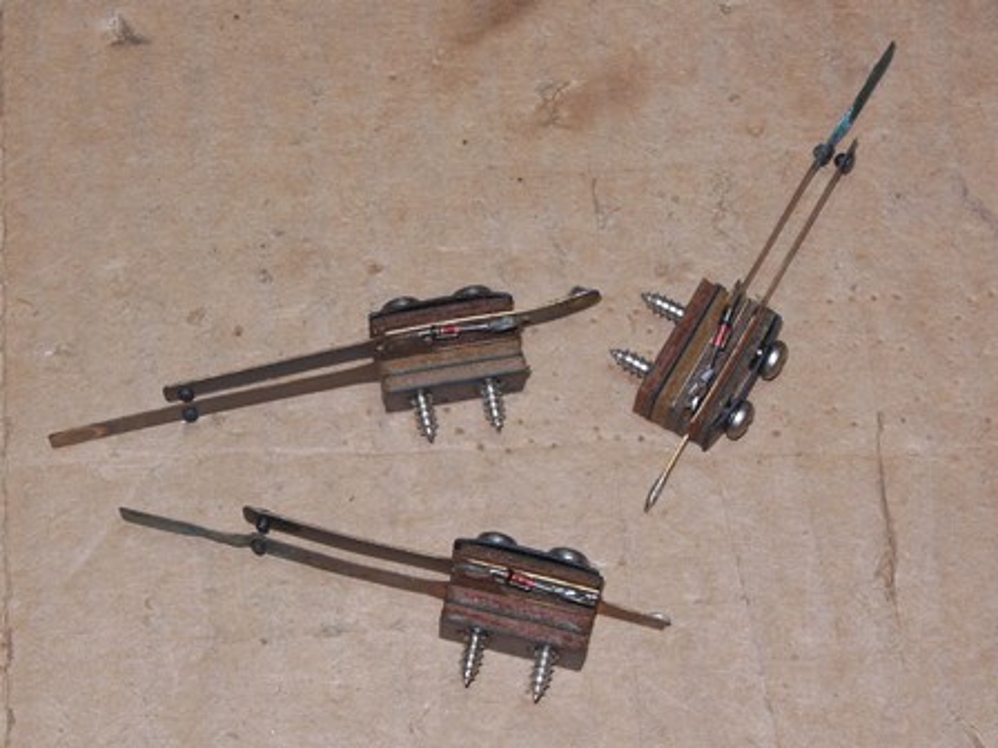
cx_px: 499
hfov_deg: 25.7
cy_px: 374
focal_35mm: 76
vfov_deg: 19.4
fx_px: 2191
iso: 125
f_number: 4.4
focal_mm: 13.6
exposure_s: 1/60
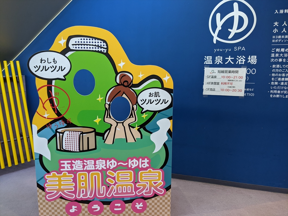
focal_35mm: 27
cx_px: 144
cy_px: 108
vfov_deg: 51.4
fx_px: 225
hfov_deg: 65.3
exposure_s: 1/24
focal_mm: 4.44
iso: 289
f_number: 1.8
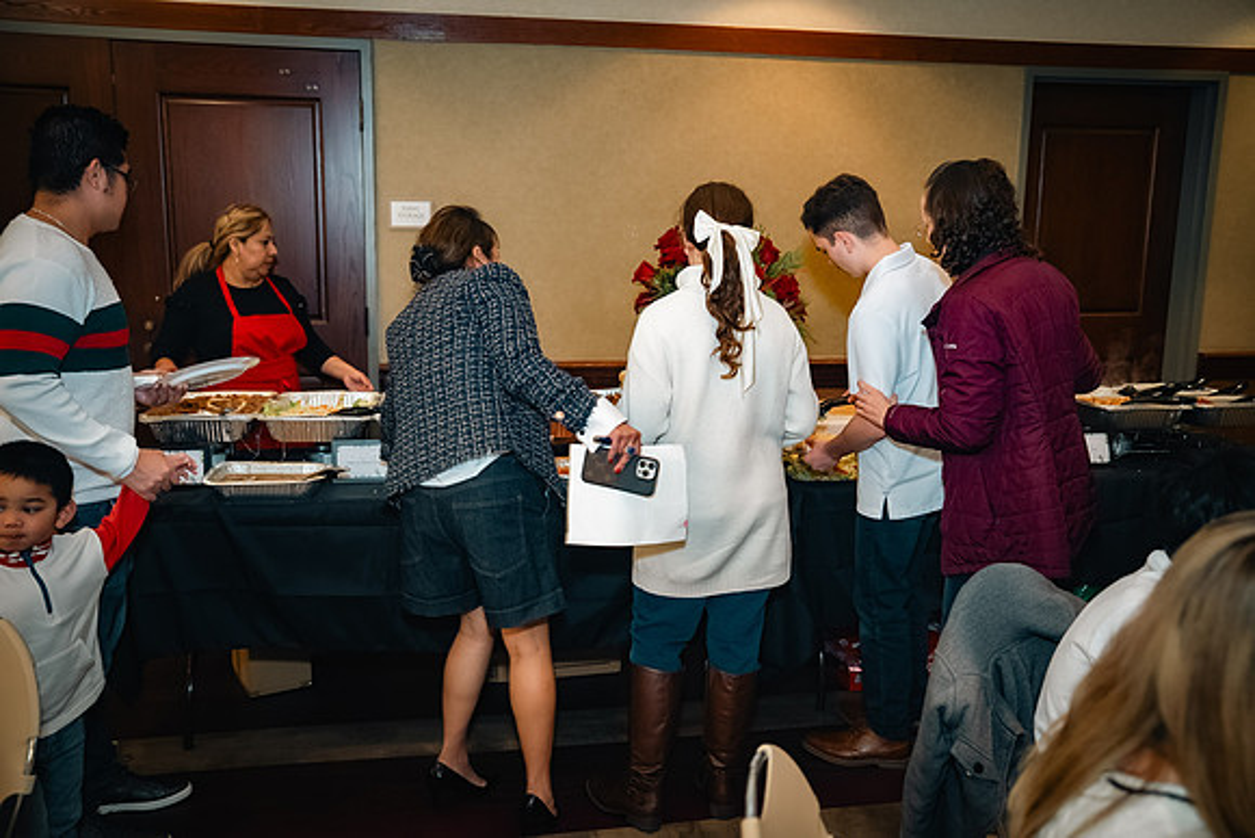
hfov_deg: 58.7
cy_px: 419
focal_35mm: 32
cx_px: 628
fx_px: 1116
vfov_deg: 41.1
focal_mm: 32
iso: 1600
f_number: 2.8
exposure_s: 1/100
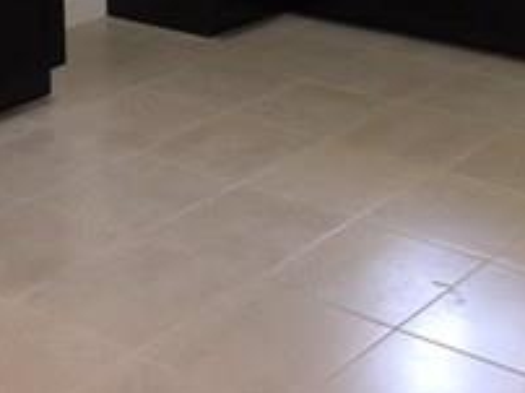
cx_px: 366
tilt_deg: -4.9
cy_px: -219
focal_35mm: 92
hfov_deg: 21.2
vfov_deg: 14.8
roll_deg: -0.1
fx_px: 1394
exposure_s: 1/15
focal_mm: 4.15
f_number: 2.2
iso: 50
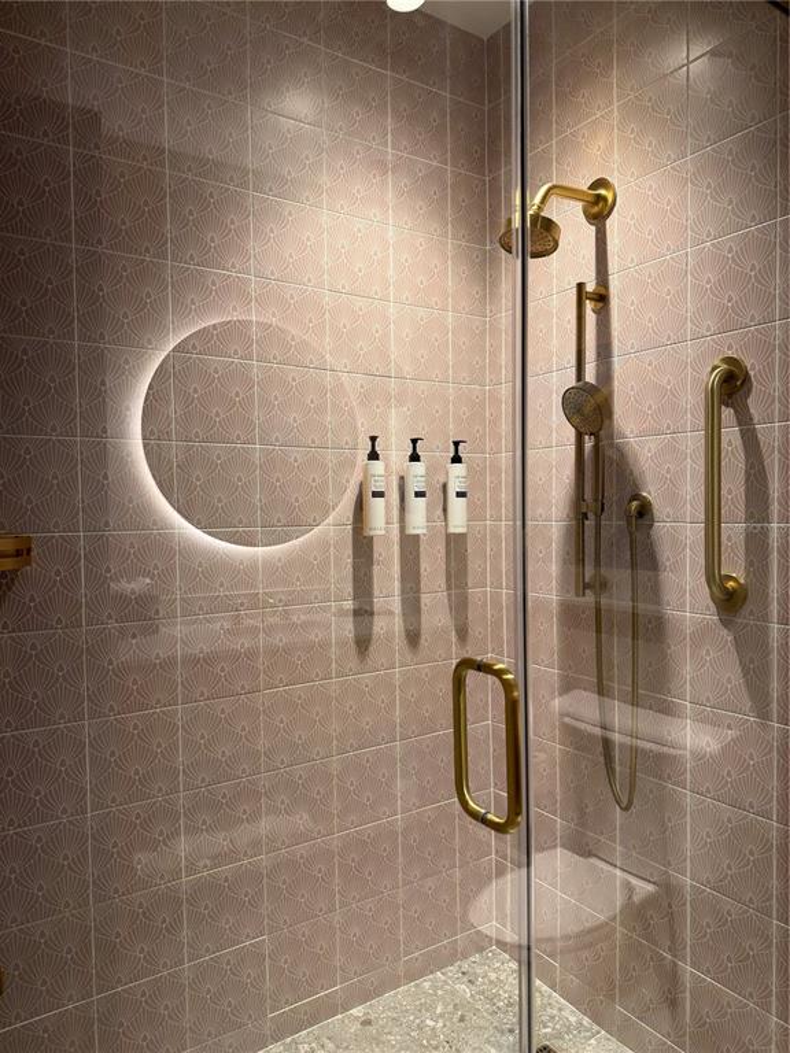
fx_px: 730
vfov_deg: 71.6
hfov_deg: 56.8
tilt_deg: -1.3
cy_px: 526
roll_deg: +0.6
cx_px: 395
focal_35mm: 24
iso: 200
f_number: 1.78
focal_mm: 6.76
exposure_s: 1/120
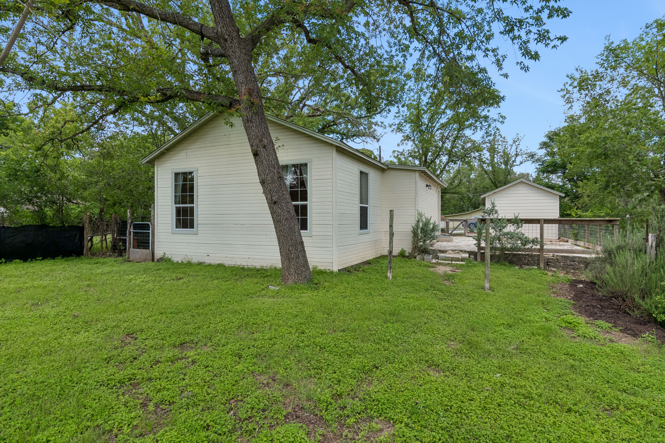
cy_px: 222
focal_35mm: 19
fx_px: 351
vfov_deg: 64.6
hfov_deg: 86.9
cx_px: 332
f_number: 9
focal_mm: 13
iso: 320
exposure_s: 1/500
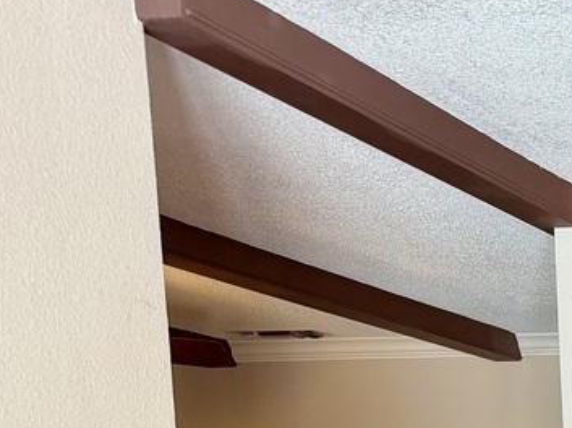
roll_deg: +0.6
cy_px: 830
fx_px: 1618
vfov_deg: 13.2
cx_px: 1053
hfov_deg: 16.5
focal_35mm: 98
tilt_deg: -8.9
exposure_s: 1/60
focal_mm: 6.76
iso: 125
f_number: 1.78
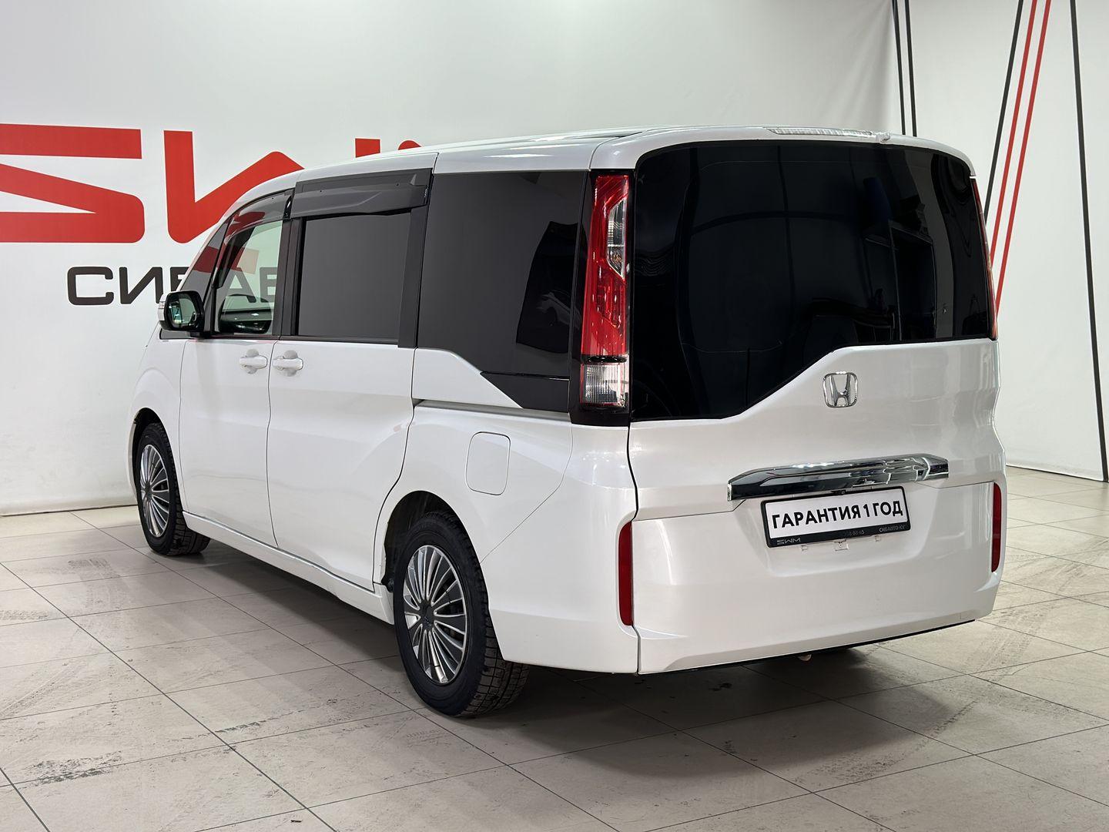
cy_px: 416
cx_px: 554
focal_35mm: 48
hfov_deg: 39.7
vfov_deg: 30.3
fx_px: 1538
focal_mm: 6.86
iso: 80
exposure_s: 1/100
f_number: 1.78
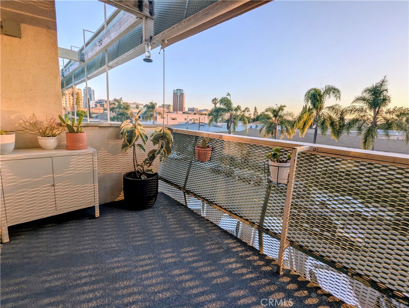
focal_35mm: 16
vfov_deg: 78.2
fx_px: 189
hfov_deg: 94.4
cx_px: 204
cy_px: 154
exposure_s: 1/407
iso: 46
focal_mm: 2.35
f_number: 2.2
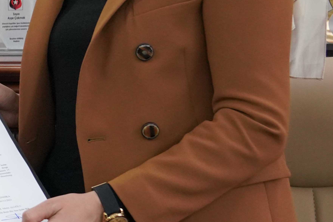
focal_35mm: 108
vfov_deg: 12.6
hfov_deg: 16.5
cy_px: 10
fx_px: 999
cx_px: -221
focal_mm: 24
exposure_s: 1/160
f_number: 4
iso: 2500
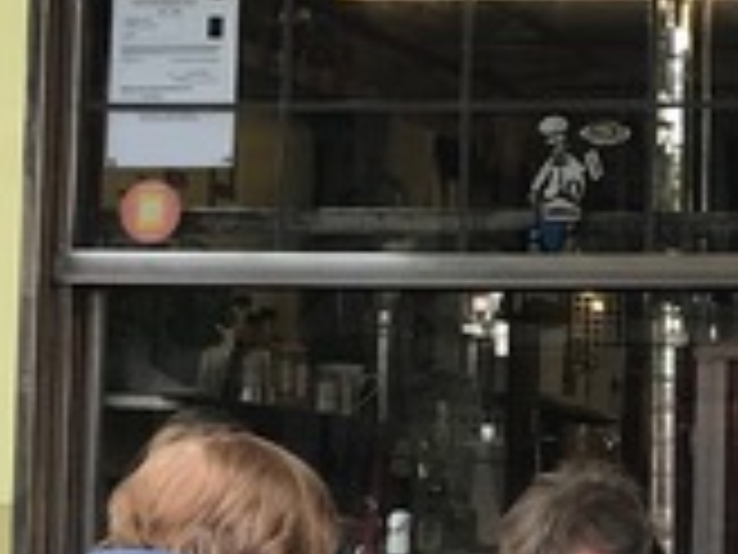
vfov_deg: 9.9
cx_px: 1307
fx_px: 3177
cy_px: 374
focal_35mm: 149
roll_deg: -0.5
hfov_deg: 12.2
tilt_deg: +2.4
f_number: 1.8
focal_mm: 3.99
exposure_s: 1/172
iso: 20
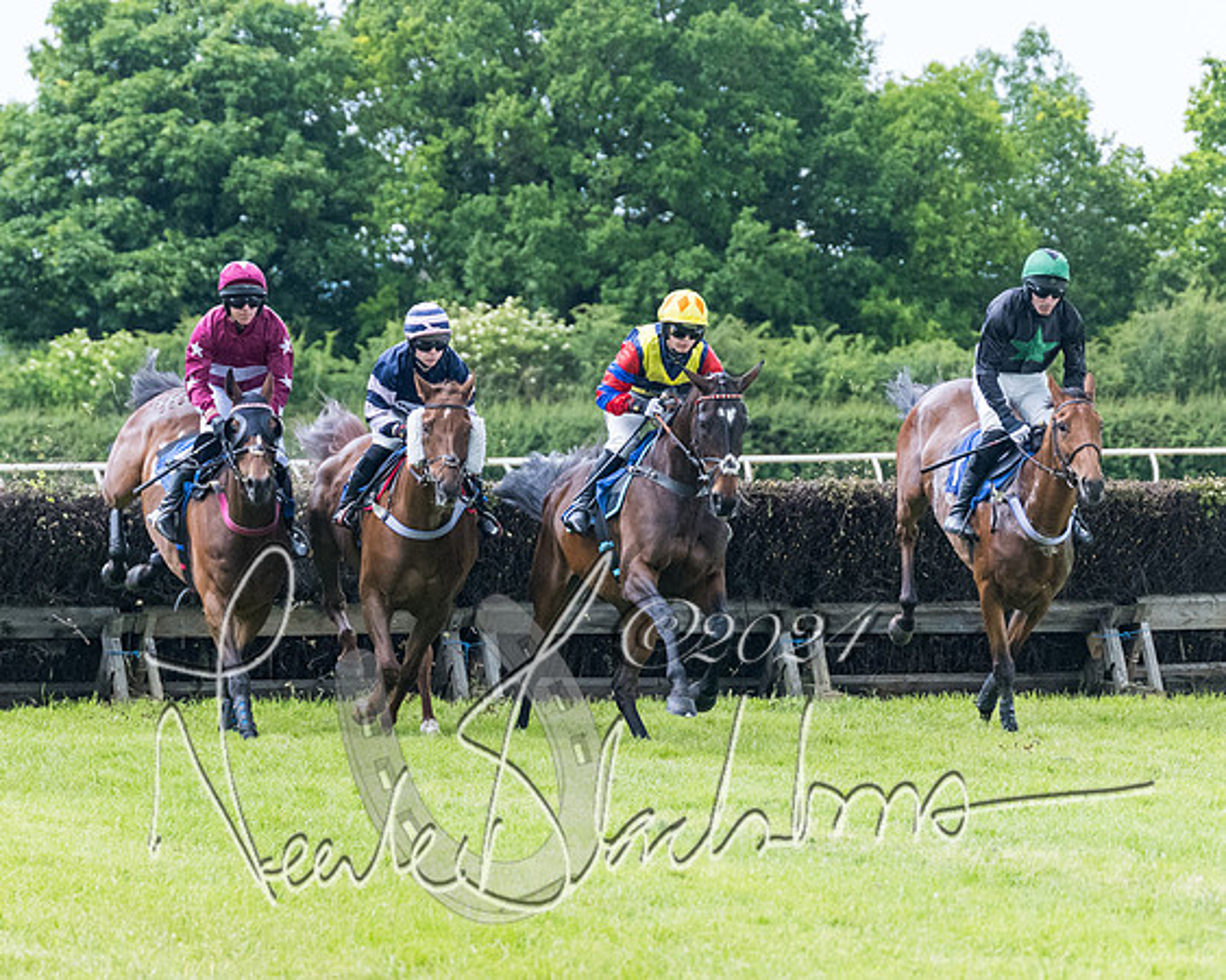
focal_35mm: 229
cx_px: 651
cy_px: 532
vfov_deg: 6.7
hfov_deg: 8.4
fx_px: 8316
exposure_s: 1/1000
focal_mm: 115
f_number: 4
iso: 2000
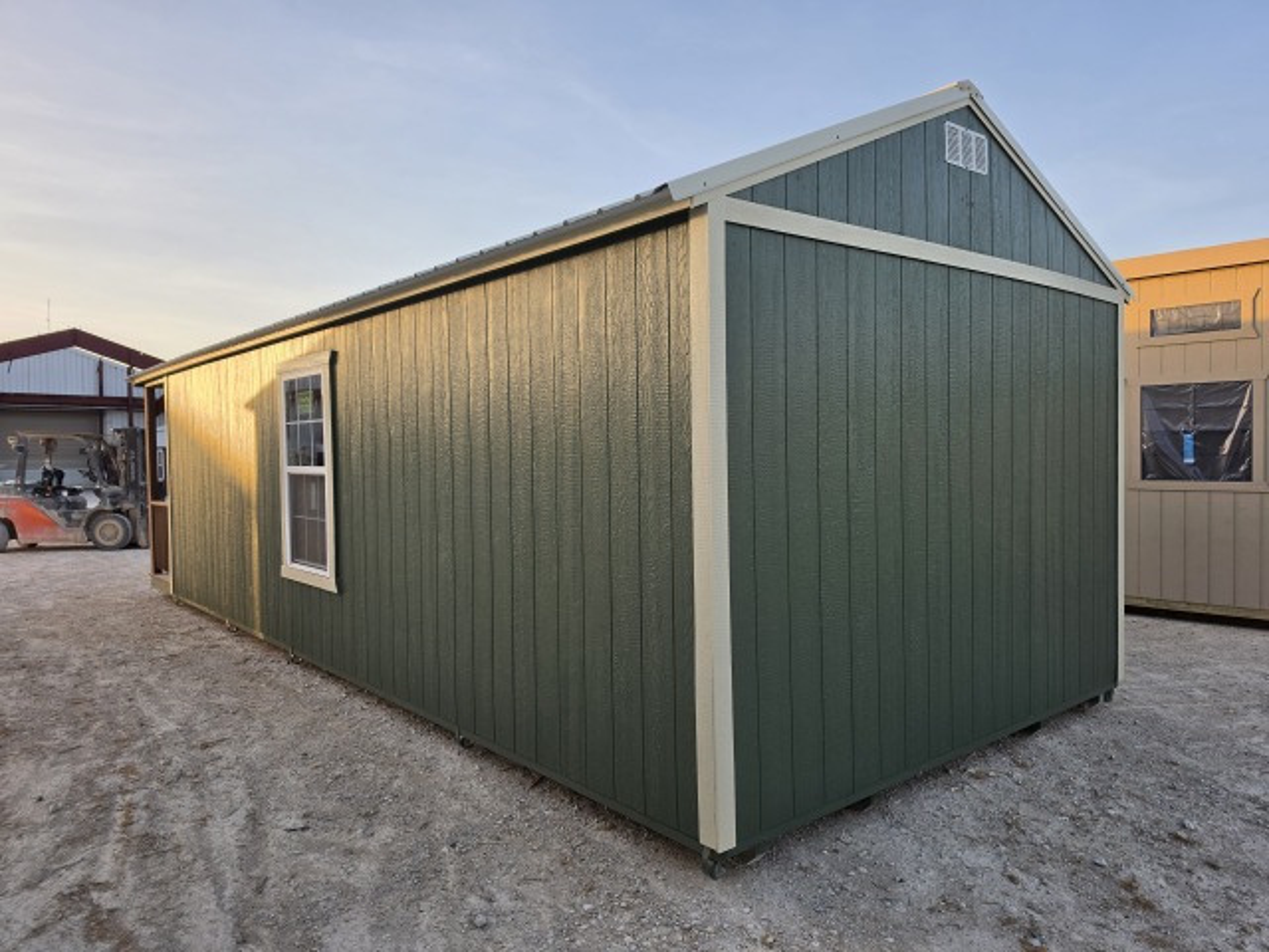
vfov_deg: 58.9
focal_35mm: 23
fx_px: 843
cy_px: 476
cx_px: 634
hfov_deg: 73.9
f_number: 1.4
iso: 10
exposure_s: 1/197
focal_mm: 6.5
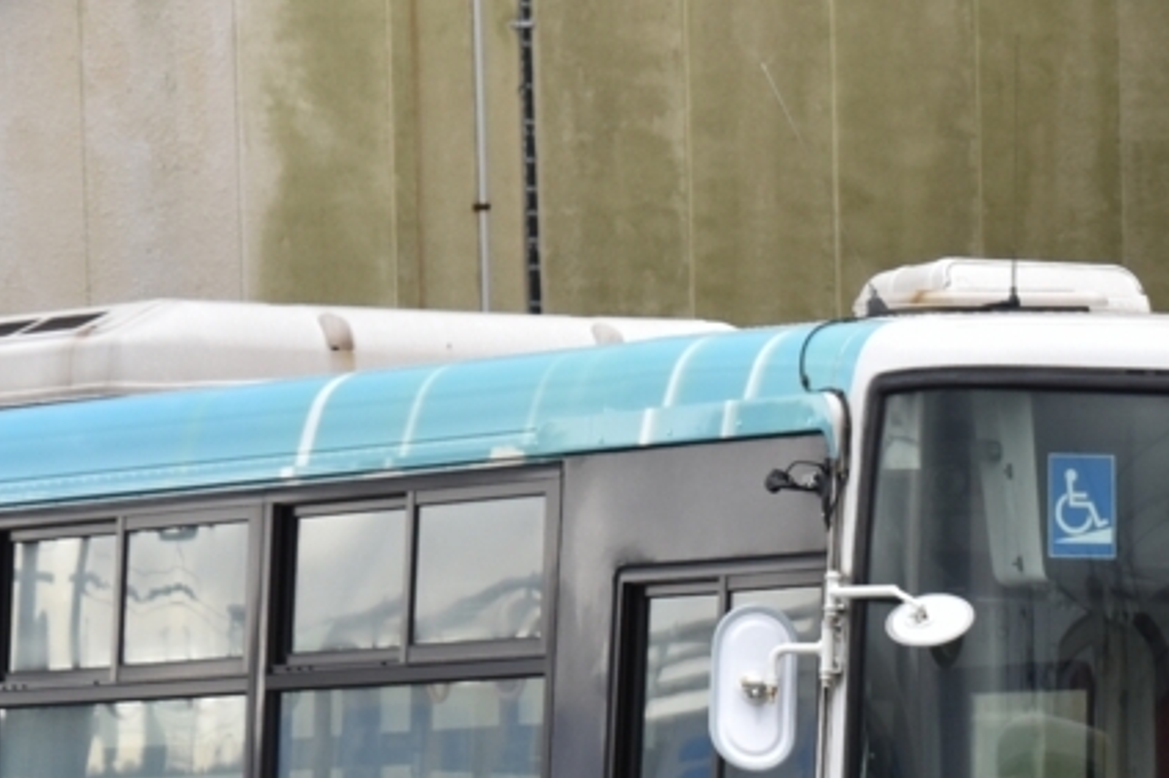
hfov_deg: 4.9
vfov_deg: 3.3
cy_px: 790
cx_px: 656
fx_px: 13530
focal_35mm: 417
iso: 400
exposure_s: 1/400
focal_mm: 92
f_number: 7.1
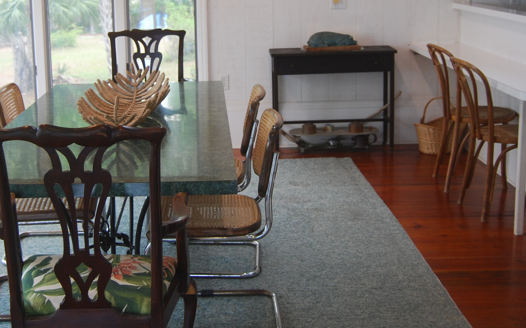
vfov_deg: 23.8
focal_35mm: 54
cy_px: 91
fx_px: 774
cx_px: 191
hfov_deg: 37.3
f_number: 3.5
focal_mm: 18
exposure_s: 1/30
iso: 250
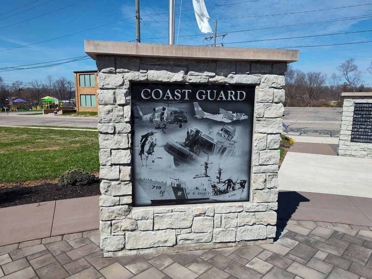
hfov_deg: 73.9
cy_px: 140
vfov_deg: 58.9
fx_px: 247
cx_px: 186
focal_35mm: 23
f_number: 1.8
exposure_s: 1/1827
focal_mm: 5.56
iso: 100
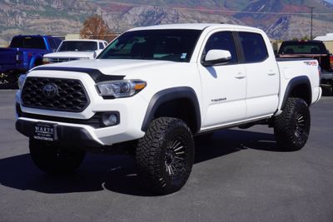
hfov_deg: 35.0
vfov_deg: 23.8
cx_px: 166
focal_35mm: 57
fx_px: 527
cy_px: 111
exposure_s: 1/250
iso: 100
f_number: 11
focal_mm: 38
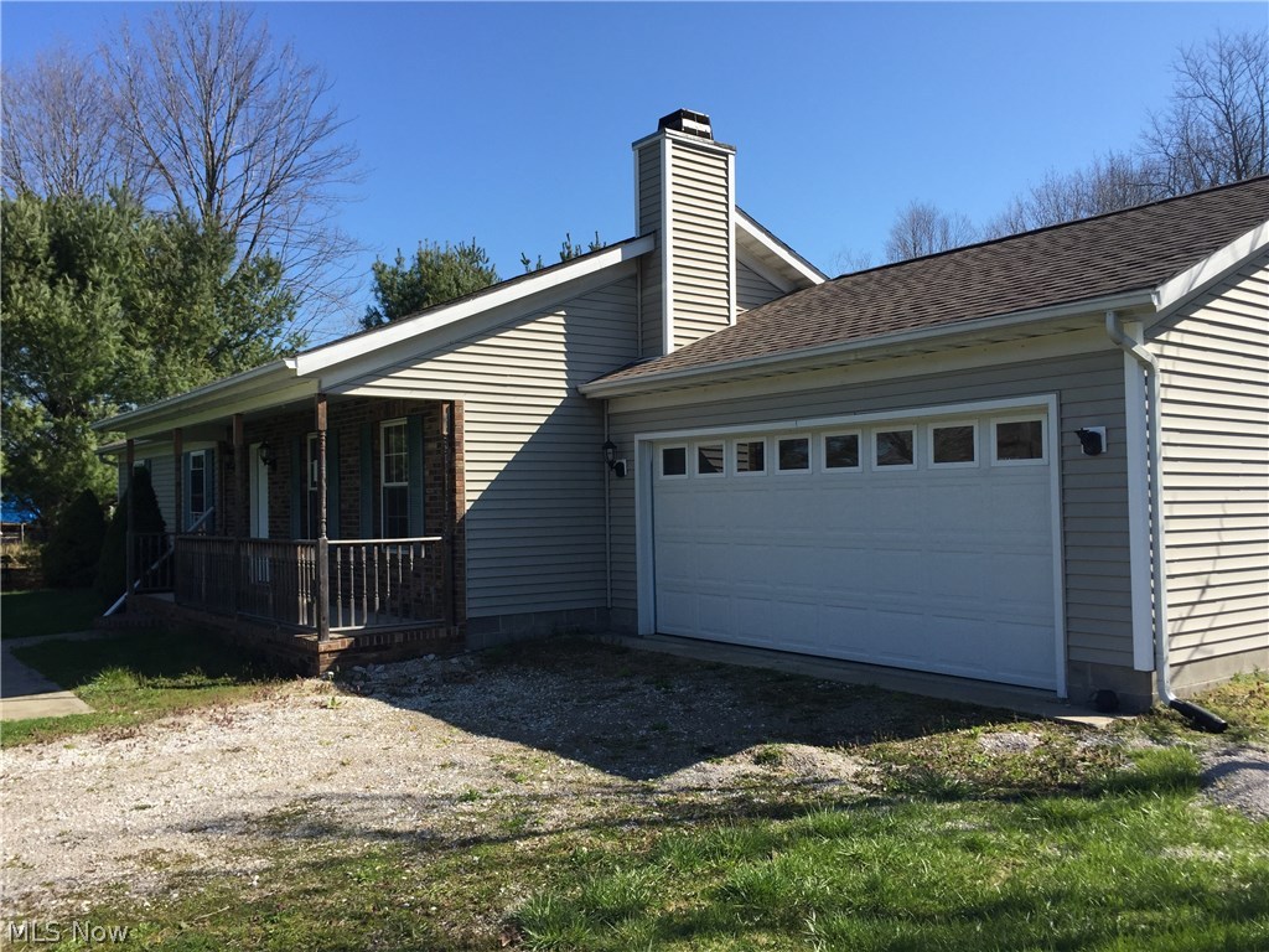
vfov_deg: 48.2
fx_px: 1063
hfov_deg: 61.7
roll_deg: -0.6
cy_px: 476
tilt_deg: +3.3
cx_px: 634
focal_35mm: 29
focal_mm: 4.15
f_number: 2.2
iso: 32
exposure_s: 1/1522
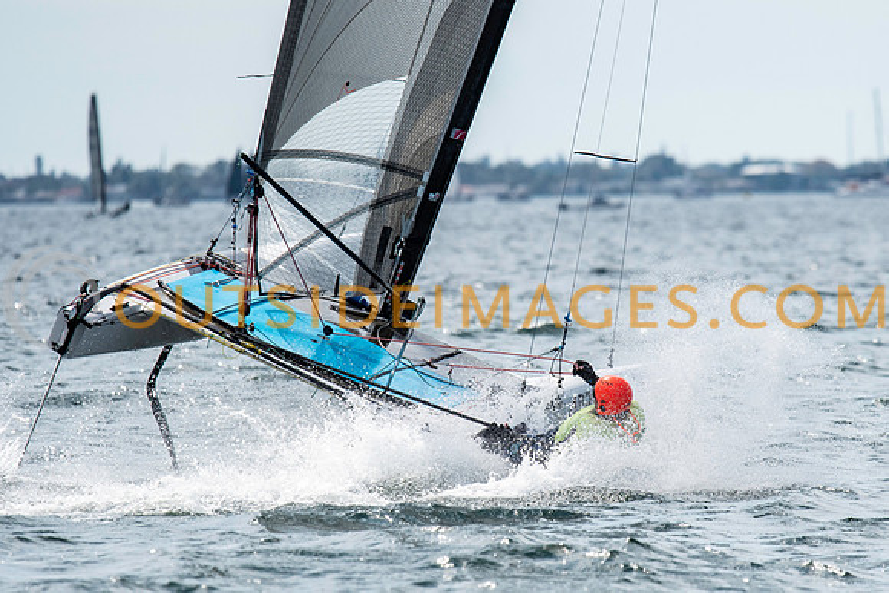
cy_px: 326
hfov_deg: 3.7
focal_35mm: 554
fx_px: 13689
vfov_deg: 2.5
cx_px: 543
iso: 400
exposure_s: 1/6400
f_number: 5
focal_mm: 300
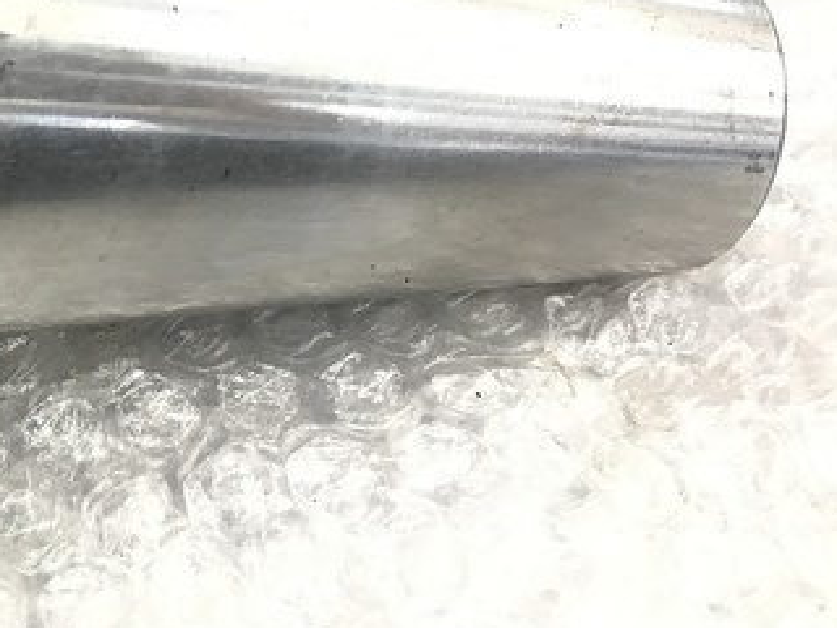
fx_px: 1354
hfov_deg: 32.4
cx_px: 58
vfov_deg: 25.2
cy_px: 52
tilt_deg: -48.7
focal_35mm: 56
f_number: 1.8
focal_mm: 3.99
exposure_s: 1/17
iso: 32
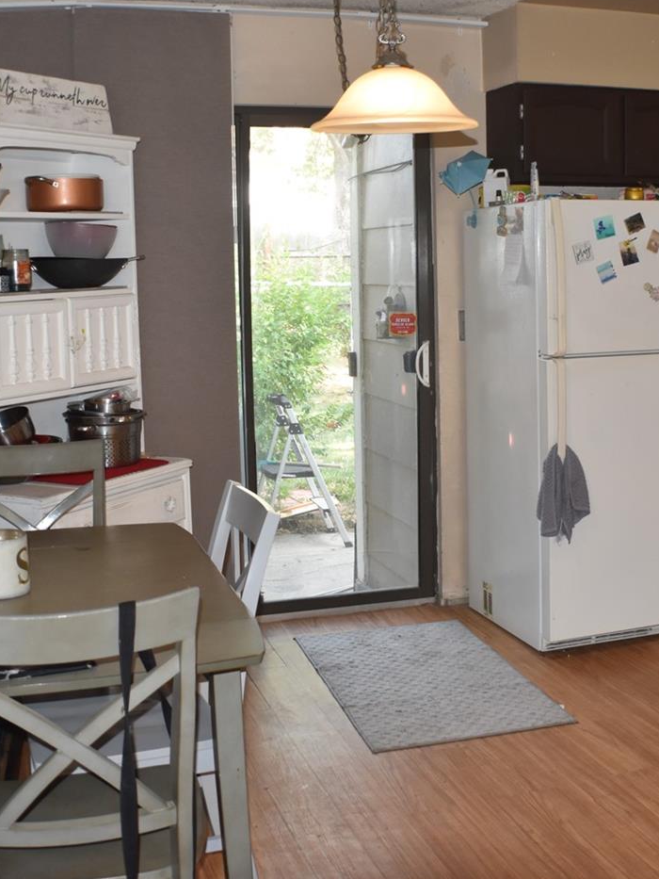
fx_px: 1569
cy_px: 379
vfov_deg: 31.2
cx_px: 447
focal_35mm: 62
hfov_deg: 23.6
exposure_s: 1/80
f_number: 4.5
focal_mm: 25
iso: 800
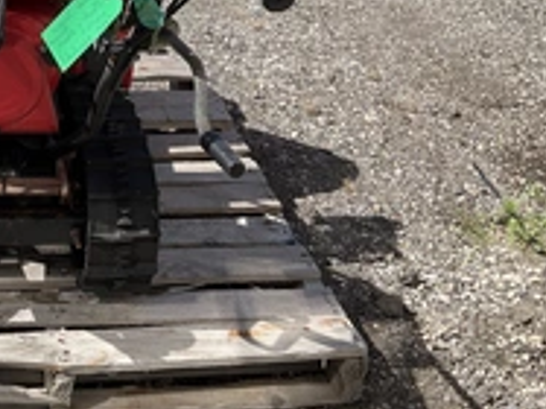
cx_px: 35
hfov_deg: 29.7
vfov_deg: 23.1
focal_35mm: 62
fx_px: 977
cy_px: 50
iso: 25
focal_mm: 3
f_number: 1.8
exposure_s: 1/1144
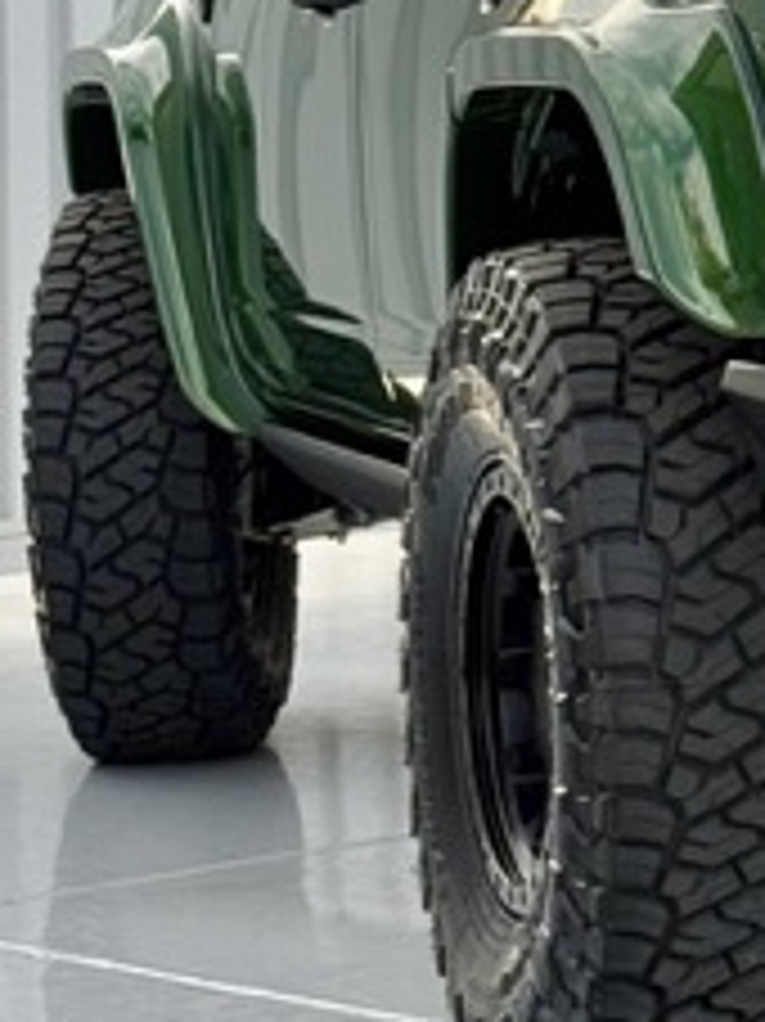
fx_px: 4984
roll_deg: -0.3
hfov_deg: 8.5
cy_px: 221
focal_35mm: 169
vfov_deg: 11.7
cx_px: 1202
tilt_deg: -2.9
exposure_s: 1/534
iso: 64
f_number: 1.78
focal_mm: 6.76
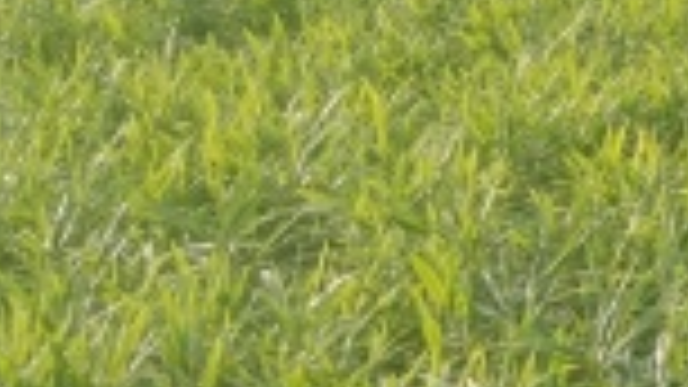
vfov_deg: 7.9
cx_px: 1601
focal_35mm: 148
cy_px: -374
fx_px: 2699
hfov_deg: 12.0
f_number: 1.8
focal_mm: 4.25
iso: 100
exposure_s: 1/284
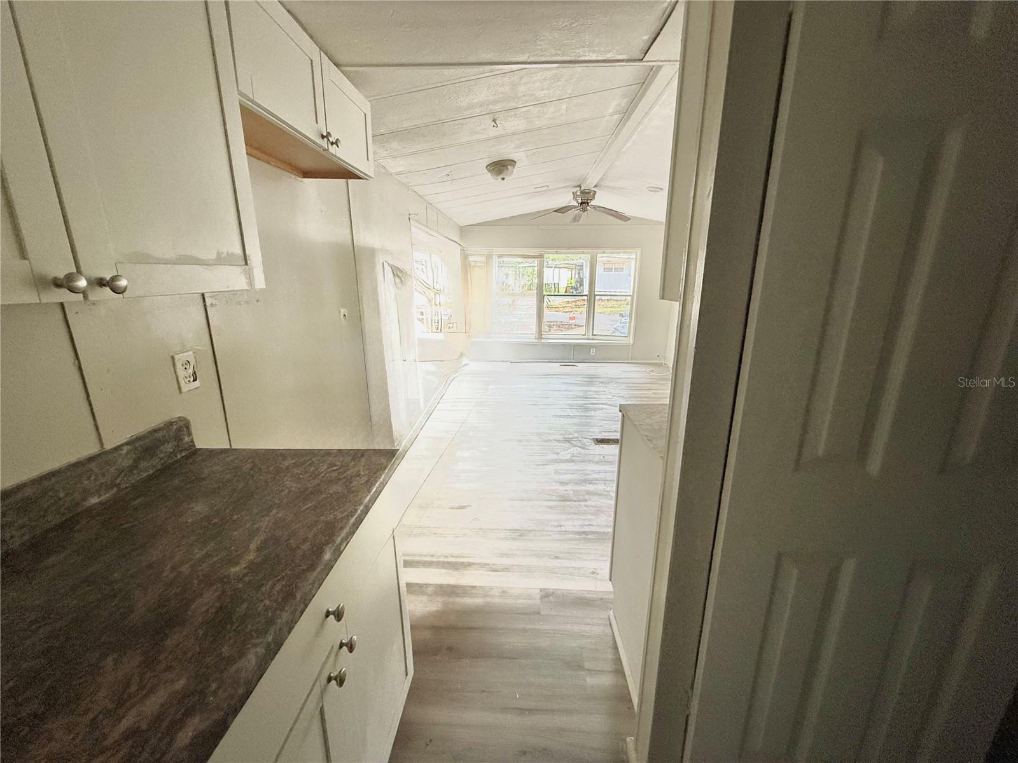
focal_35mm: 14
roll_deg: -0.3
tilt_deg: -14.2
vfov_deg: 85.7
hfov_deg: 102.1
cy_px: 382
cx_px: 509
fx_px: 412
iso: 400
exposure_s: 1/60
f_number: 2.2
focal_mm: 2.22
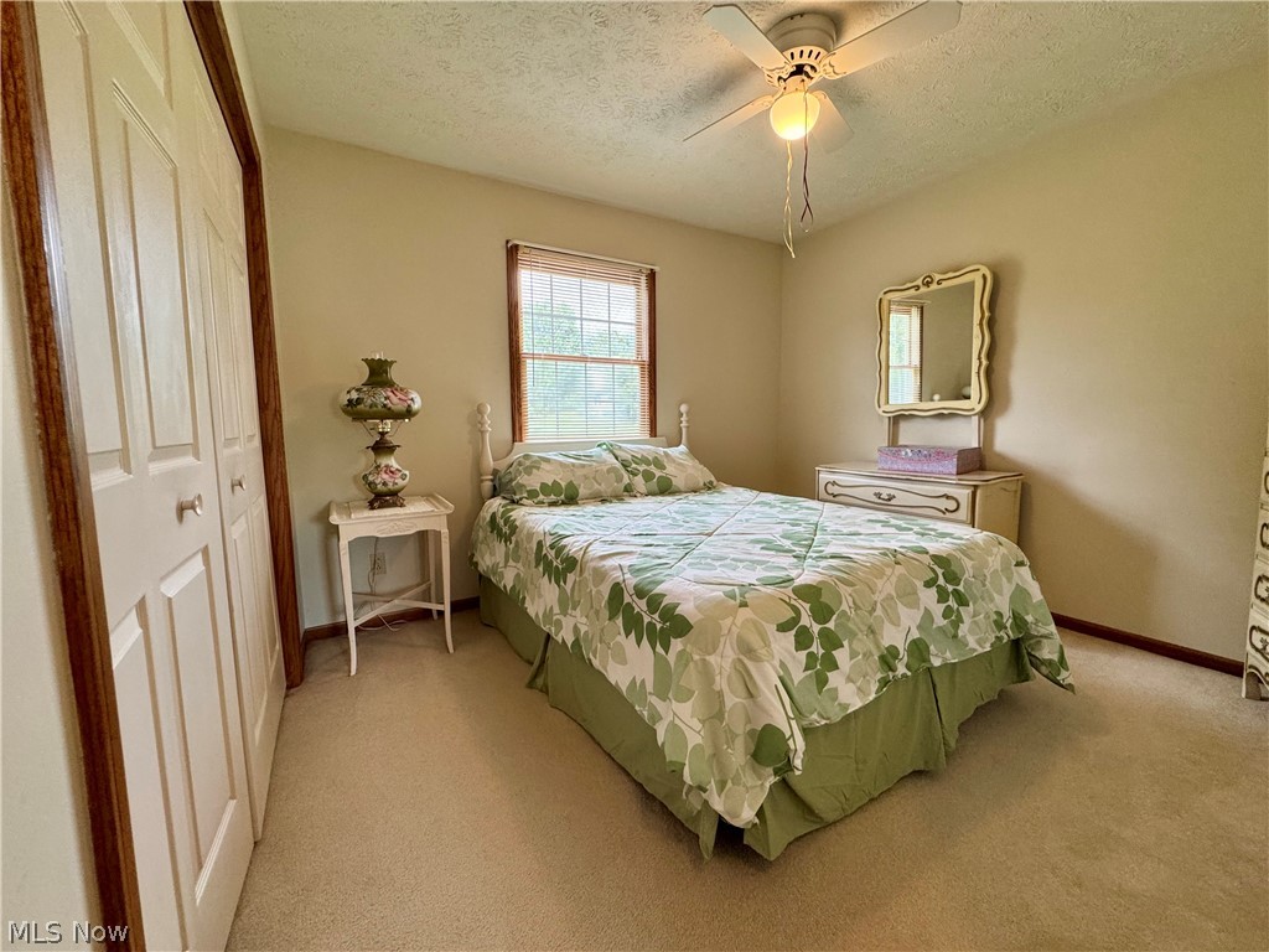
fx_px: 513
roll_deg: +0.1
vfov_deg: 85.7
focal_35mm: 14
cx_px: 634
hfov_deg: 102.1
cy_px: 476
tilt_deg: -5.7
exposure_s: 1/120
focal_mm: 2.22
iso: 160
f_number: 2.2
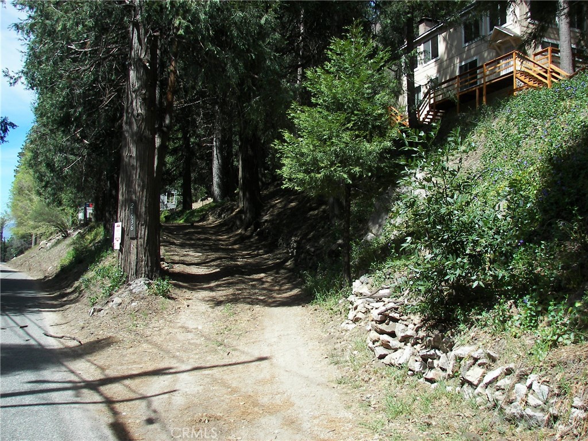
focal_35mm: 36
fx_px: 612
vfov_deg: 39.7
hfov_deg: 51.4
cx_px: 294
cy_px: 220
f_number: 2.8
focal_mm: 6
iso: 50
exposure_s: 1/500
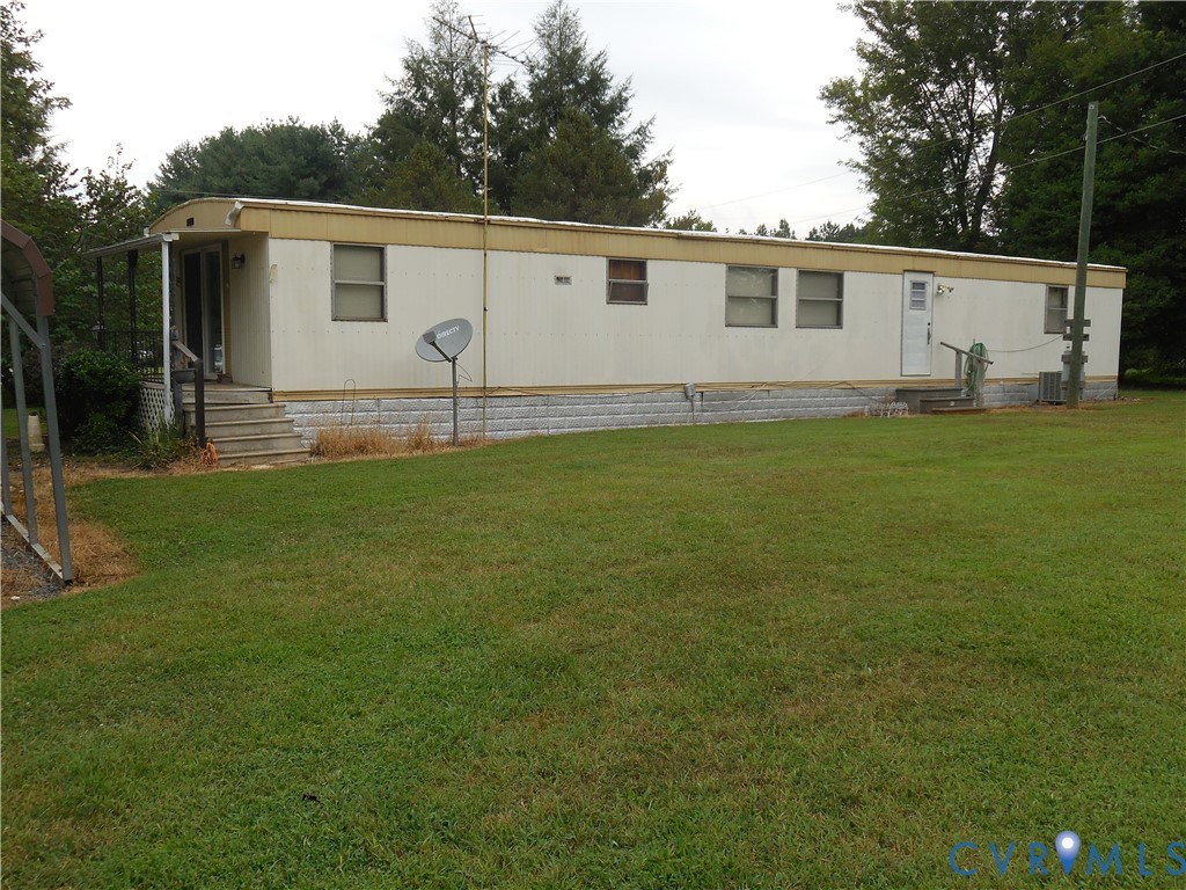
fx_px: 1165
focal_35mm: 34
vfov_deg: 41.8
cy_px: 445
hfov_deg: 54.0
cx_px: 593
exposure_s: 1/250
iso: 125
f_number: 4.2
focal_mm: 6
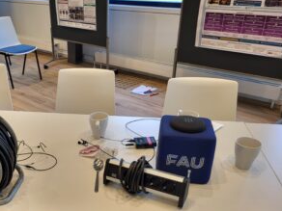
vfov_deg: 37.2
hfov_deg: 47.6
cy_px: 145
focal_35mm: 38
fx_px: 310
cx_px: 81
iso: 64
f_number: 1.8
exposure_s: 1/100
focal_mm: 5.4
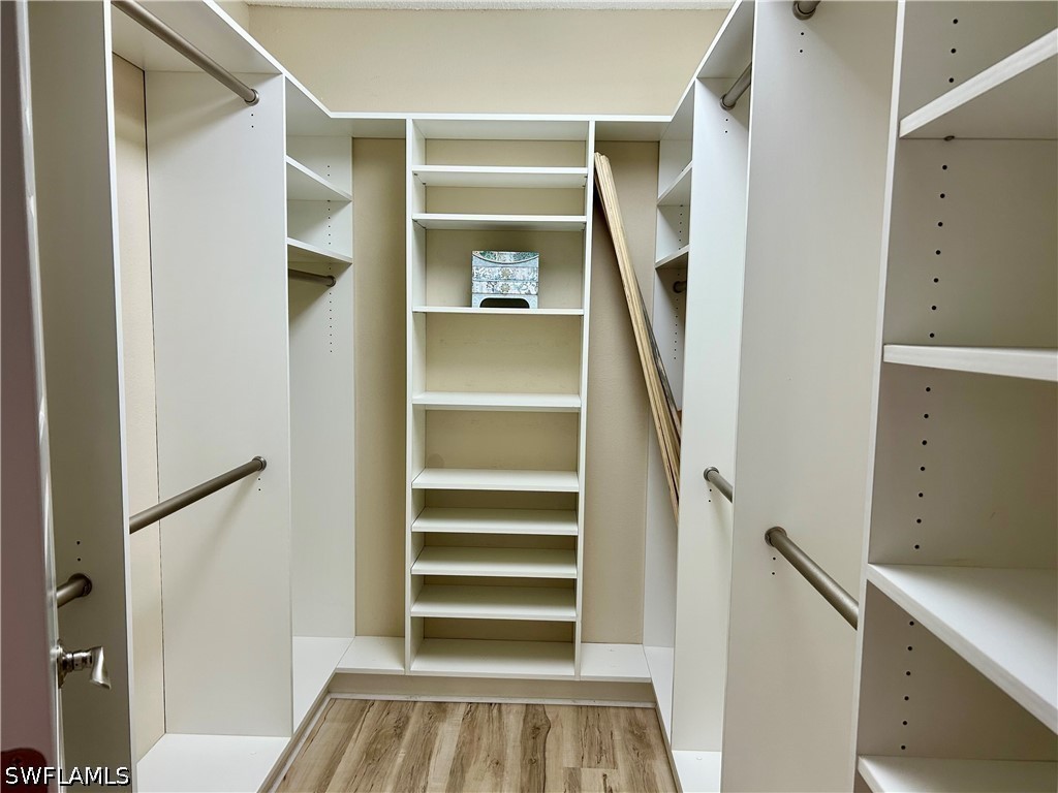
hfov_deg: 67.3
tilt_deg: -6.4
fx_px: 795
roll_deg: -0.8
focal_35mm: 26
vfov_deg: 53.1
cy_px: 396
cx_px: 529
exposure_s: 1/120
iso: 125
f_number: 1.5
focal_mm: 5.7
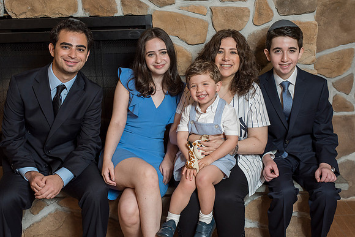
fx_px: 493
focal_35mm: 50
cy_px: 118
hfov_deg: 39.6
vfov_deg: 27.0
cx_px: 178
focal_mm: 50
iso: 800
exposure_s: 1/125
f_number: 4
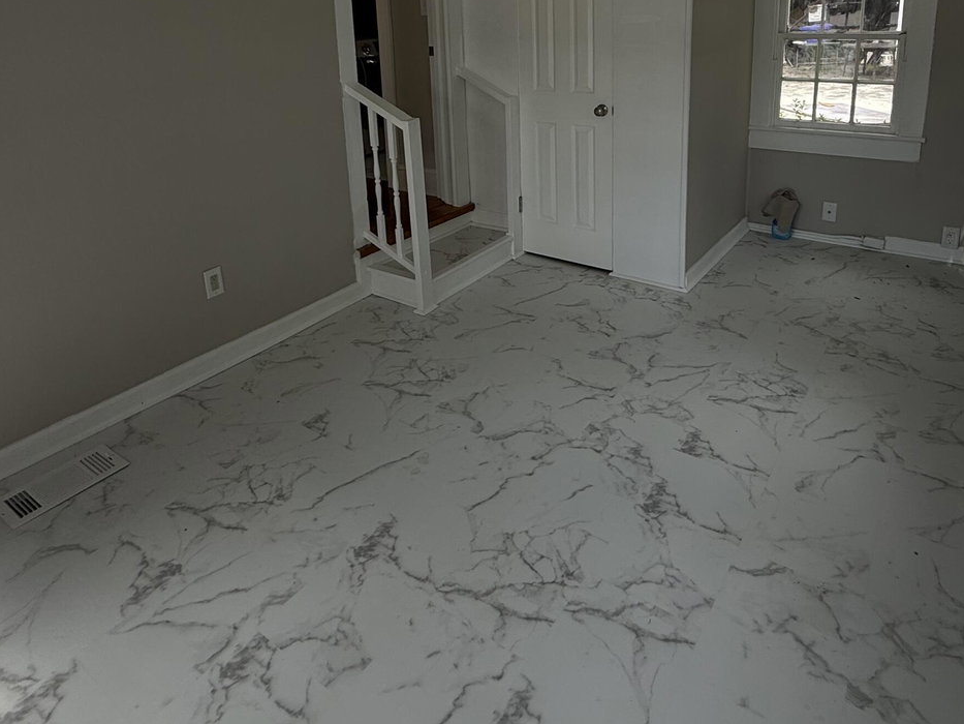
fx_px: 668
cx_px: 495
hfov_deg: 71.6
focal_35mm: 24
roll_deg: +2.8
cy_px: 154
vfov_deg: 53.4
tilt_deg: -10.0
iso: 50
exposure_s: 1/445
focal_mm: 2.22
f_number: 2.2
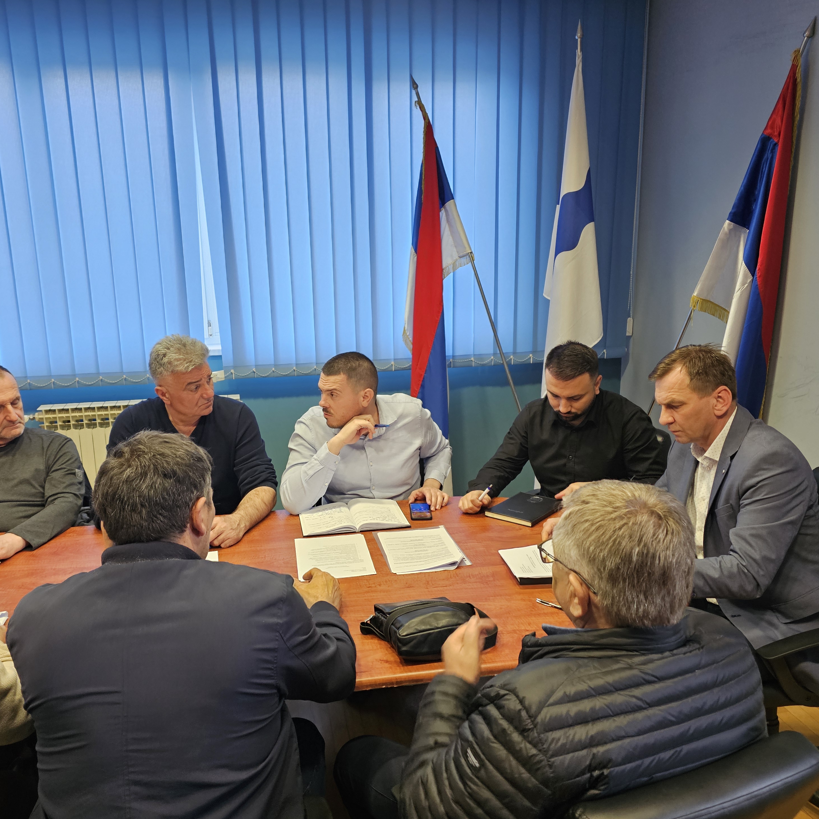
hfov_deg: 57.2
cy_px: 417
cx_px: 364
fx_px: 749
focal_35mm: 28
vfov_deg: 57.3
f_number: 1.7
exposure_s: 1/100
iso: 400
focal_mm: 6.3
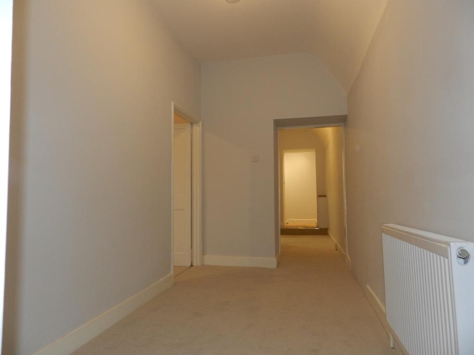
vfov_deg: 58.9
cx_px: 237
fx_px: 315
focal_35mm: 23
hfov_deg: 73.9
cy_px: 178
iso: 200
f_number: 3.4
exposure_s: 1/30
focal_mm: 4
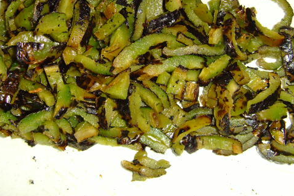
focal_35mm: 54
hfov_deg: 36.9
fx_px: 441
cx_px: 143
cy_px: 67
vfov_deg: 24.9
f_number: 3.5
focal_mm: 6.6
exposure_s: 1/45
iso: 200
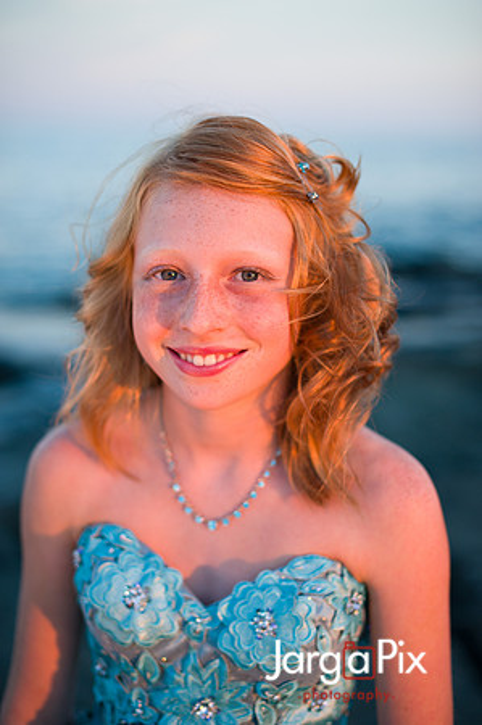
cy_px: 362
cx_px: 241
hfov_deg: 26.9
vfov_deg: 39.6
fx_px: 1006
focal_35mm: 50
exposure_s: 1/400
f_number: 2
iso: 160
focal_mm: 50
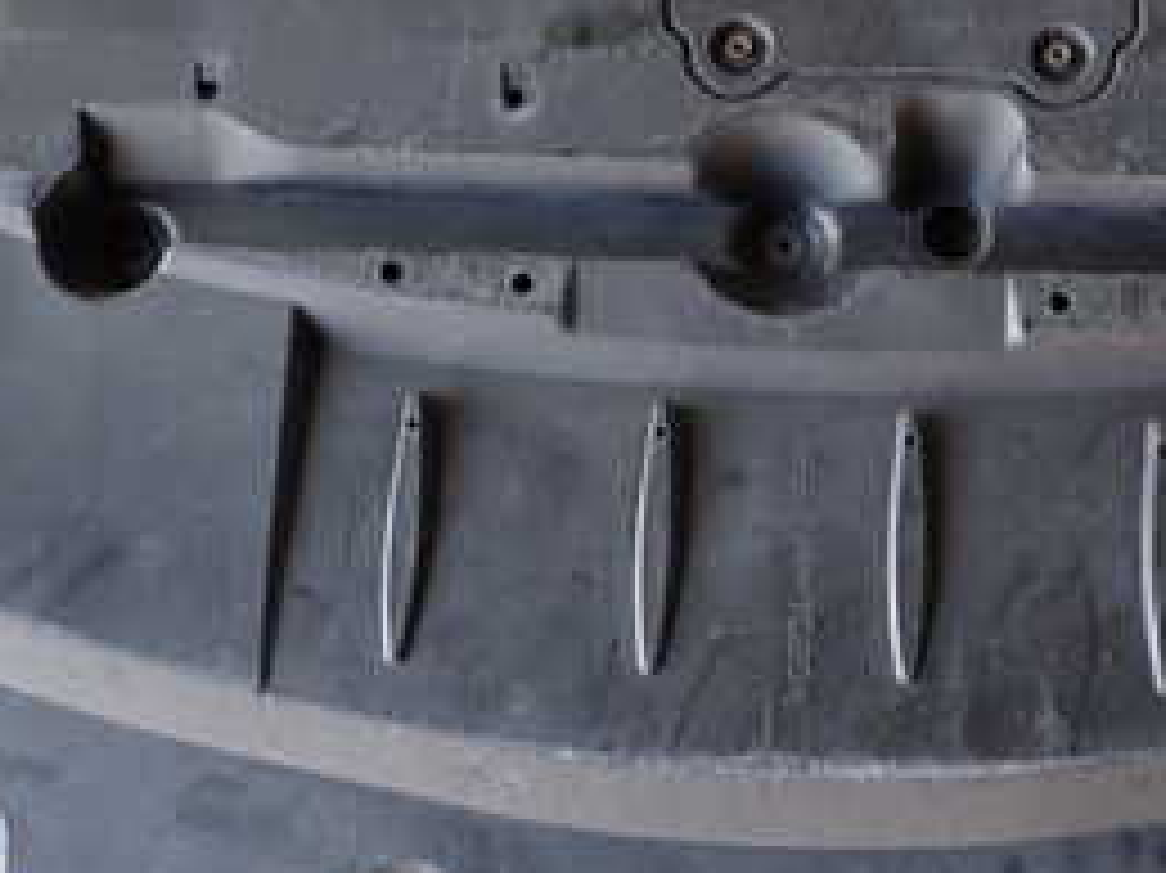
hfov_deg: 33.1
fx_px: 1953
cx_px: 734
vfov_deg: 24.9
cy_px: 212
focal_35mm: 58
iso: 125
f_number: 2
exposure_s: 1/60
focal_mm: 4.5
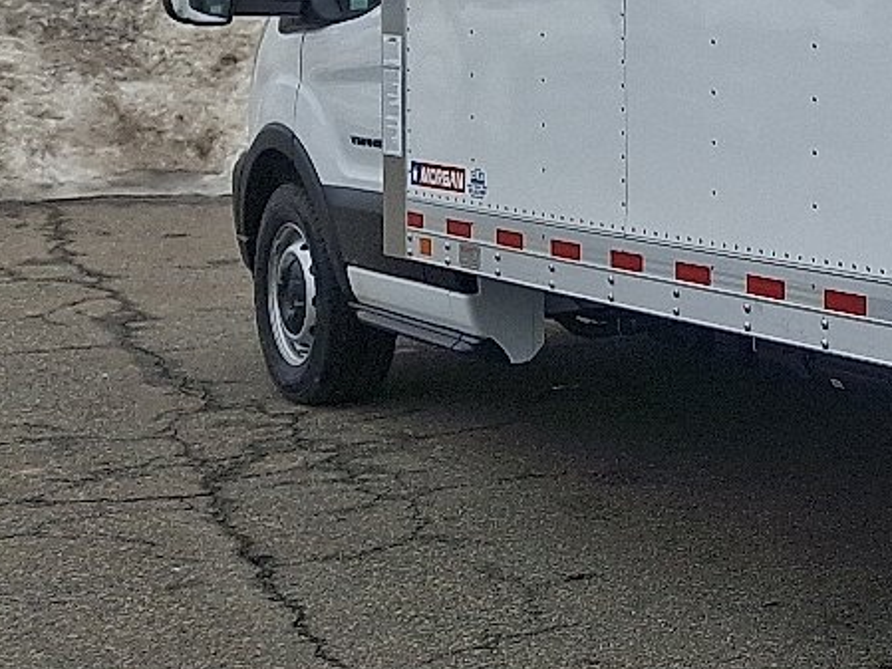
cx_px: 1536
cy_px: -50
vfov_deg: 16.2
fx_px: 2294
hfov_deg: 18.1
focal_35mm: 89
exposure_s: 1/769
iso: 25
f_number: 1.8
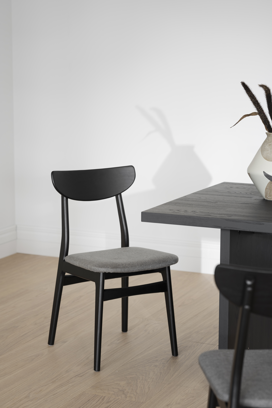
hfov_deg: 16.1
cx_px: 136
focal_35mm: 85
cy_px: 204
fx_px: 963
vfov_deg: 23.9
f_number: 4
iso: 125
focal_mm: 85
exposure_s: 1/6
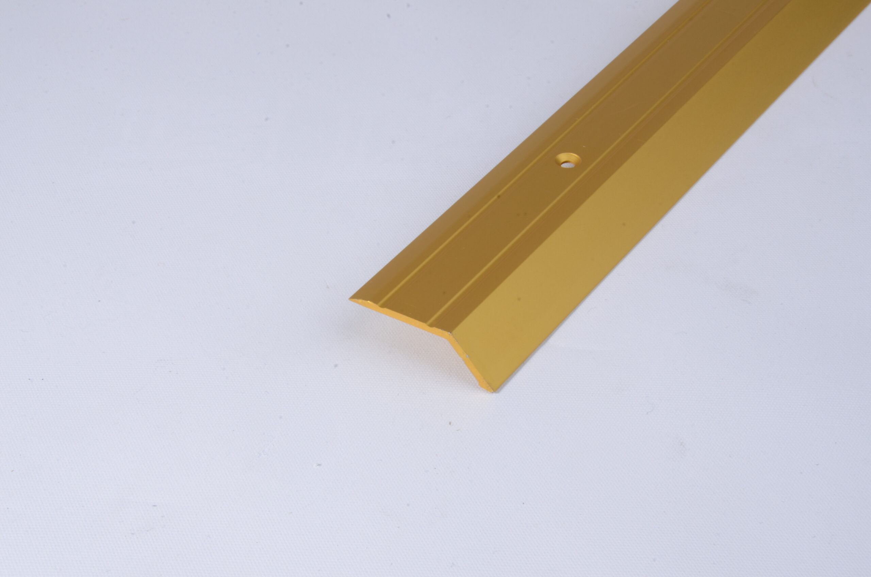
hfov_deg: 22.7
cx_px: 436
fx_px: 2173
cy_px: 288
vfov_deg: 15.1
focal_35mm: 90
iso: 200
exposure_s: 1/10
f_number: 32
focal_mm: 60
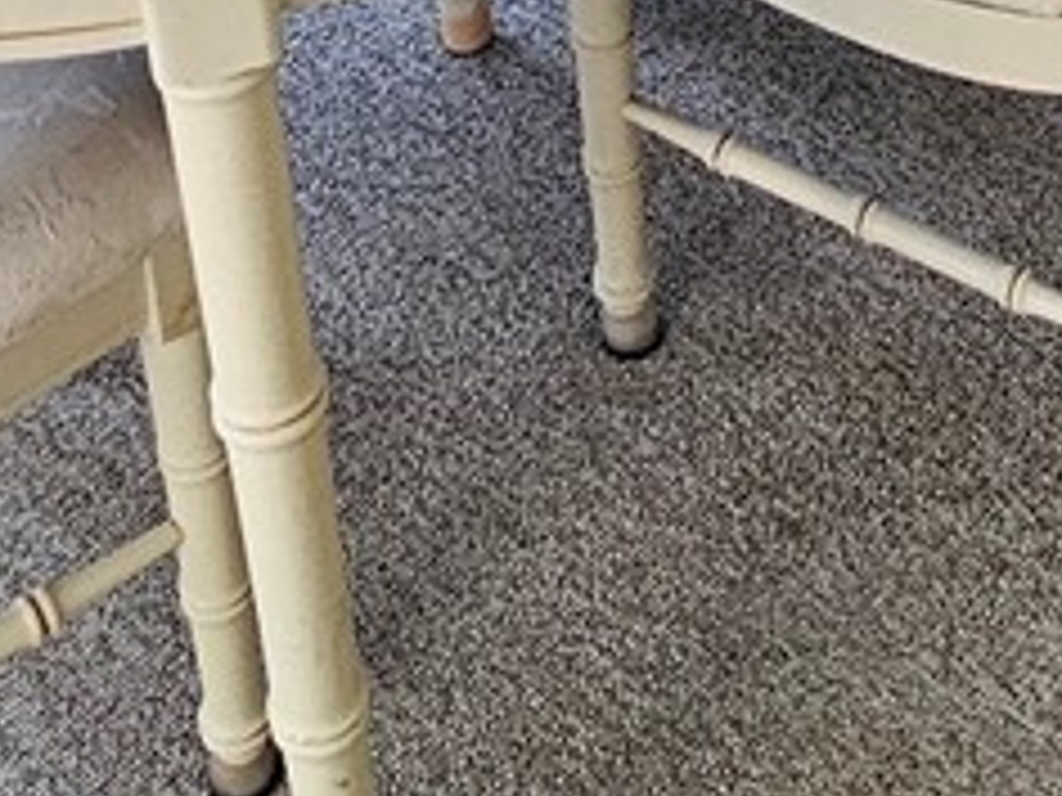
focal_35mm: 88
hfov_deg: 22.0
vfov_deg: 13.4
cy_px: -985
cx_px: 837
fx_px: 2700
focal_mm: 2.2
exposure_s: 1/60
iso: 80
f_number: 2.2
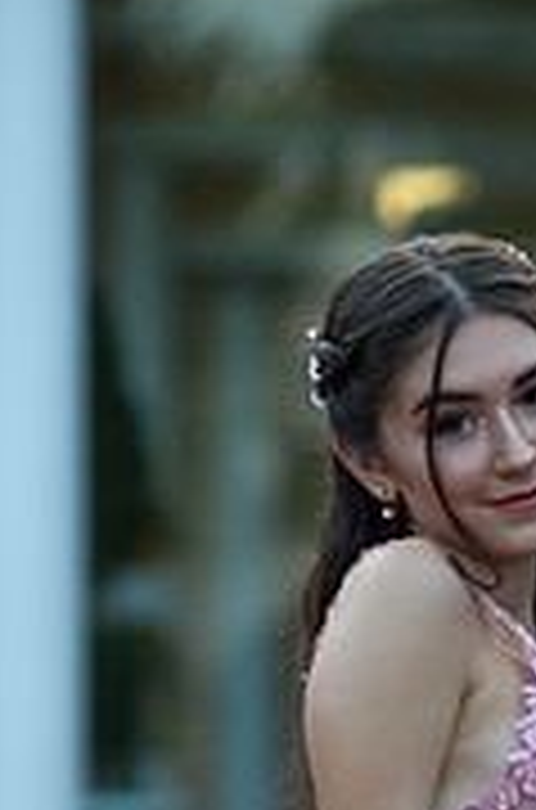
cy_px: 846
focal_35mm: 213
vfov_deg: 9.6
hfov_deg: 6.4
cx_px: 664
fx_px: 4784
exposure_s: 1/1000
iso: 250
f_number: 2
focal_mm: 85
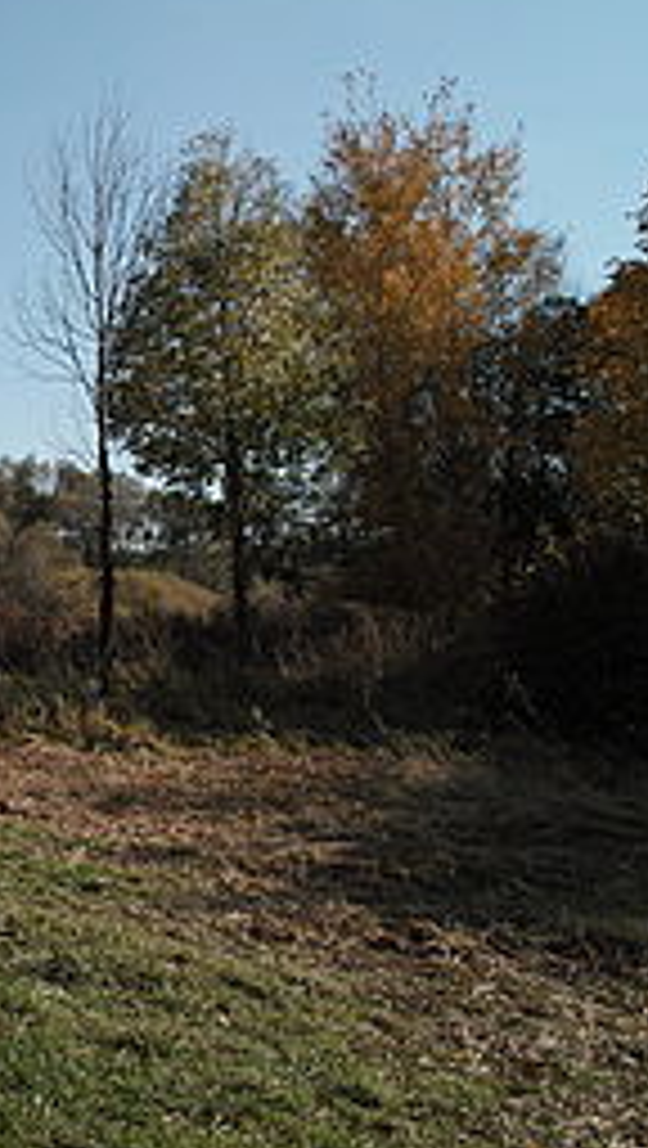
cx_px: -230
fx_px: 1401
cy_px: 569
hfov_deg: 22.8
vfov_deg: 44.5
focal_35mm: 46
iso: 100
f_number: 7.1
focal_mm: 16.6
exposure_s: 1/320
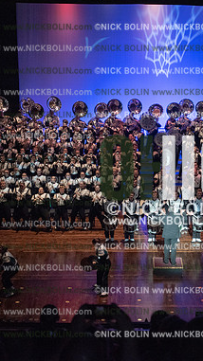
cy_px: 180
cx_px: 167
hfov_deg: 14.5
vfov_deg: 25.6
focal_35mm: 83
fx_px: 795
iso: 2000
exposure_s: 1/640
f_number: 2.8
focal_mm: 52
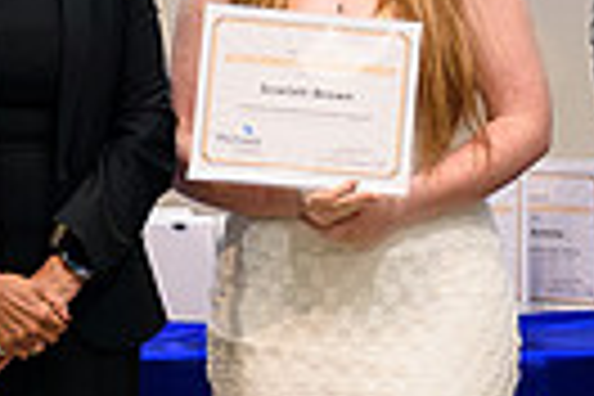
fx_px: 6369
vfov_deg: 3.5
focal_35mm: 386
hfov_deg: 5.3
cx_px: 687
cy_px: -335
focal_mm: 45
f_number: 2.8
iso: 1000
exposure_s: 1/160
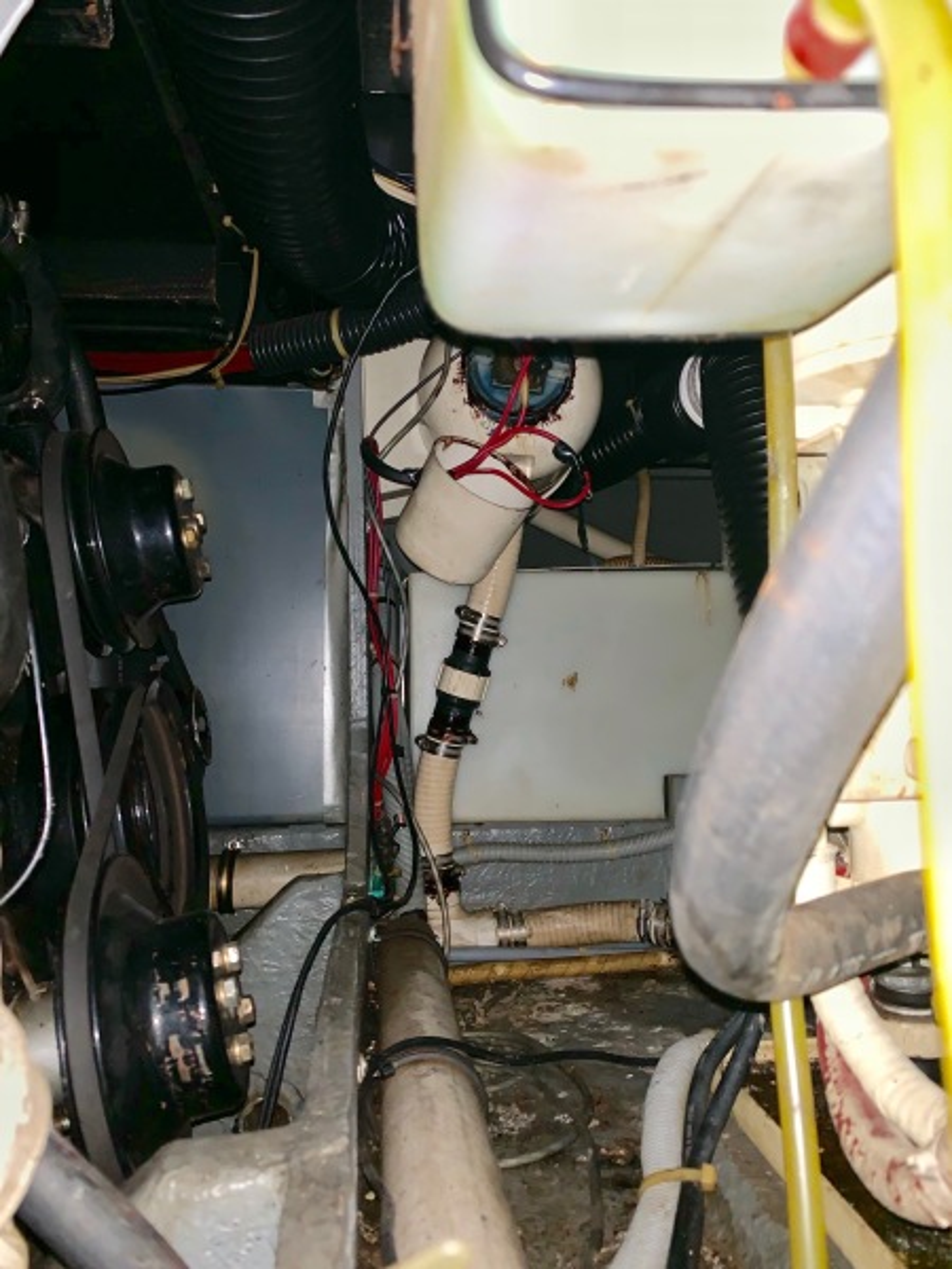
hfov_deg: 53.1
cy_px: 634
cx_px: 476
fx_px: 953
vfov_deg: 67.3
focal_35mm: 26
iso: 100
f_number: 1.8
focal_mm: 4.25
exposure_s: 1/17
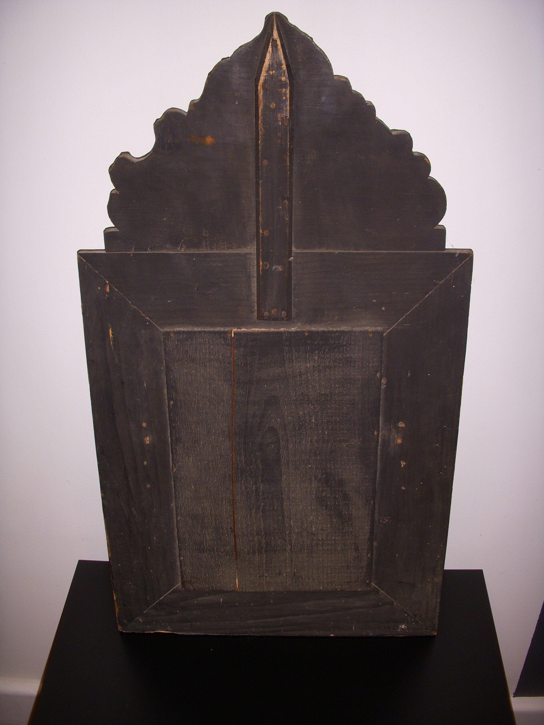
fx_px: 796
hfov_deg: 37.7
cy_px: 362
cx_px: 272
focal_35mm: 38
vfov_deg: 49.0
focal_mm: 6.3
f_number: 3.3
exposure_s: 1/30
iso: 100
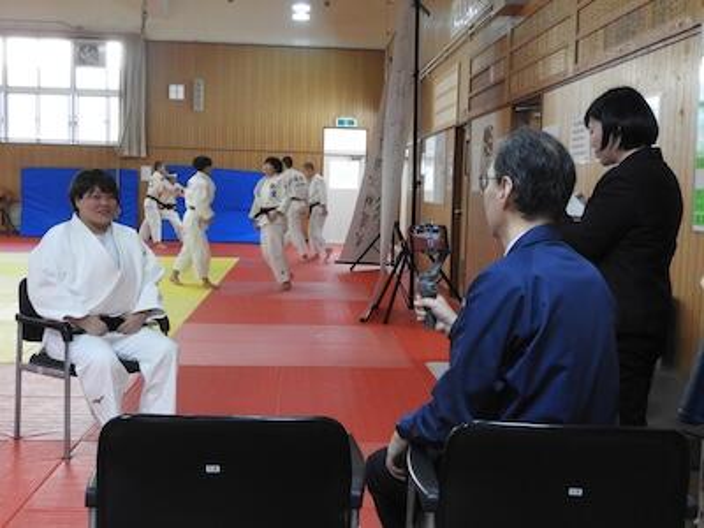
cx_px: 352
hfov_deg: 42.1
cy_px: 264
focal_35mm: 45
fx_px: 915
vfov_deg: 32.2
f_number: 4
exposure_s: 1/30
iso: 400
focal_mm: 8.1
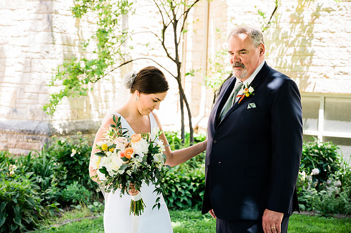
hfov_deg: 31.4
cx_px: 176
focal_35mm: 64
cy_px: 116
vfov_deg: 21.2
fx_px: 624
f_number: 4
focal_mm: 64
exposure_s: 1/320
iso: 320
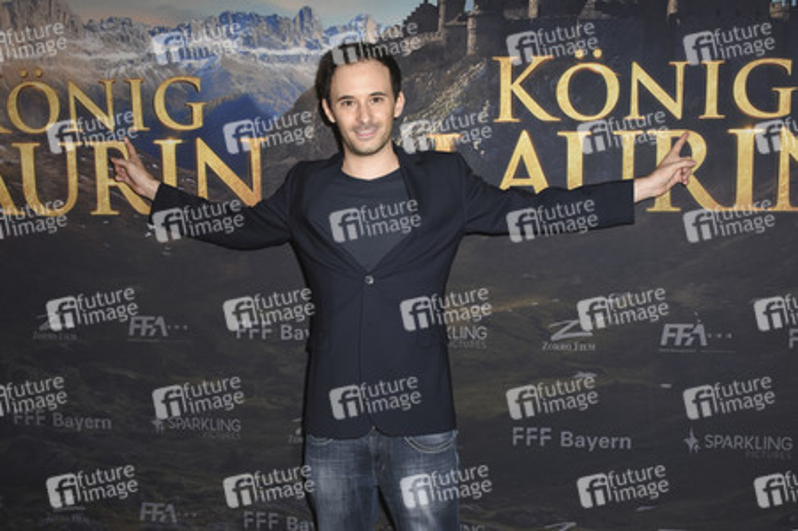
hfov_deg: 57.3
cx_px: 399
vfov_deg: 39.9
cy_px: 266
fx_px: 731
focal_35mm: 33
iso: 800
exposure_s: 1/125
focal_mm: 22
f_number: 5.6
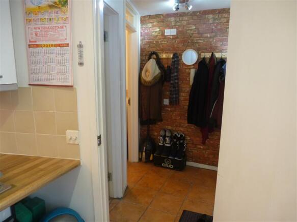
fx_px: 206
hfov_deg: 71.6
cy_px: 111
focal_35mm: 24
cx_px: 148
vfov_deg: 56.8
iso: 400
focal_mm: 4.3
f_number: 3.3
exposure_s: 1/13
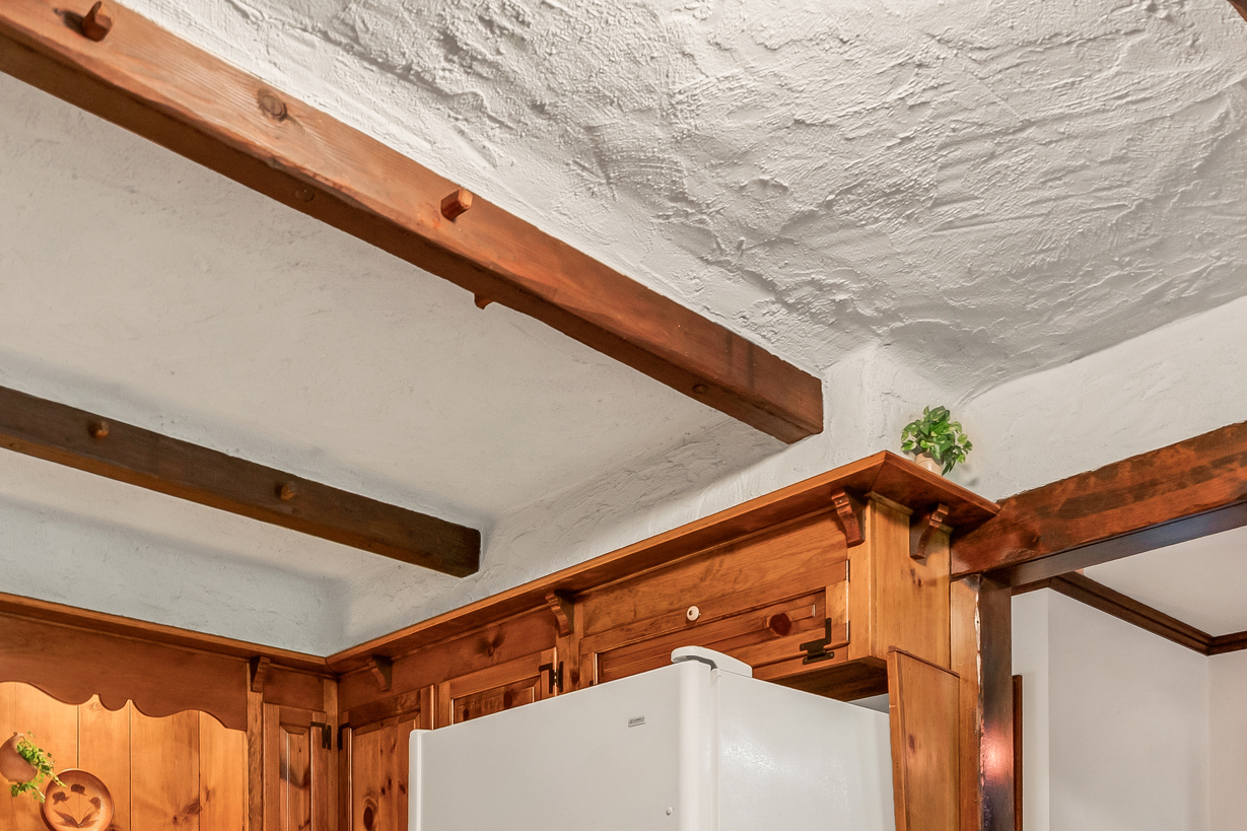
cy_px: 951
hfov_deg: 54.3
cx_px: 555
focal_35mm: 35
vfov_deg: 32.5
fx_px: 1212
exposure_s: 1/250
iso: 250
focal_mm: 14
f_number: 8
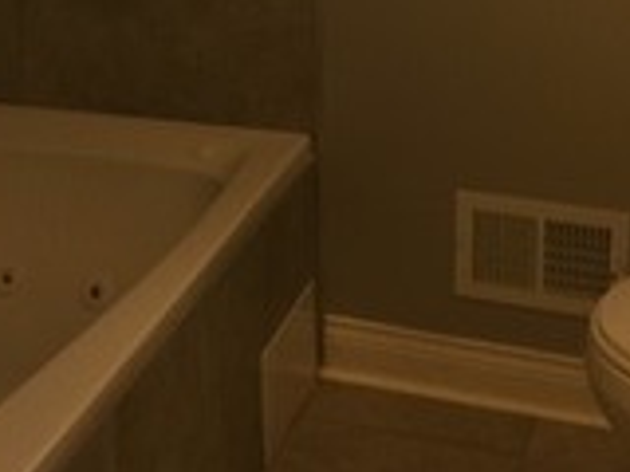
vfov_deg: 16.1
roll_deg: +1.3
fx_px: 1583
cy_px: -142
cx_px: 213
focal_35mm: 87
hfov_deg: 22.4
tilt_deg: -10.1
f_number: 2.2
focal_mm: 4.15
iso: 40
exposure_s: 1/15
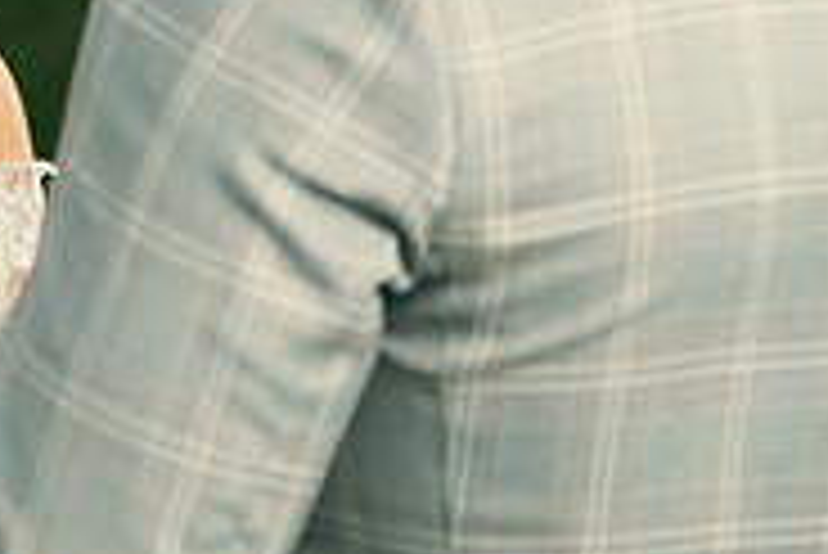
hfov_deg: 4.8
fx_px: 9805
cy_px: -128
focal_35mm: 426
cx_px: 81
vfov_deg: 3.2
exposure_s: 1/250
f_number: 3.5
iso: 100
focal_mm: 135
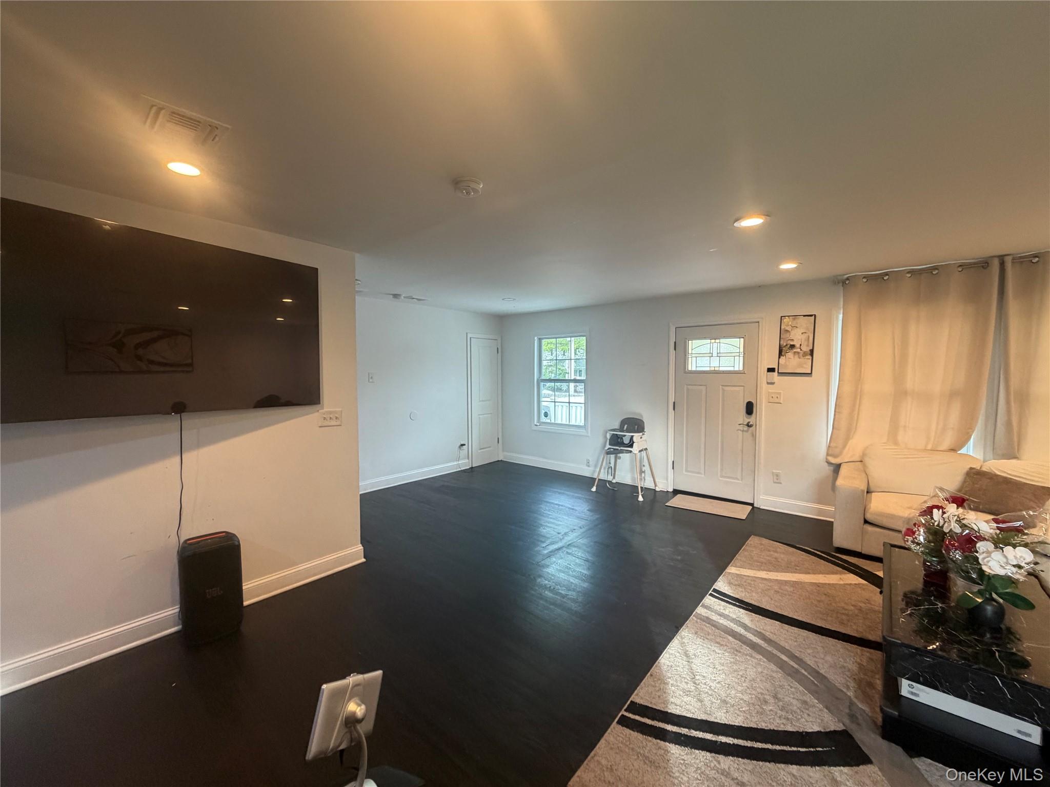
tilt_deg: -3.2
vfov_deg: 85.7
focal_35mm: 14
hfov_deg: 102.1
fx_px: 425
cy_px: 394
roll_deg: +0.4
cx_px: 525
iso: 320
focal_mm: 2.22
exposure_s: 1/60
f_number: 2.2
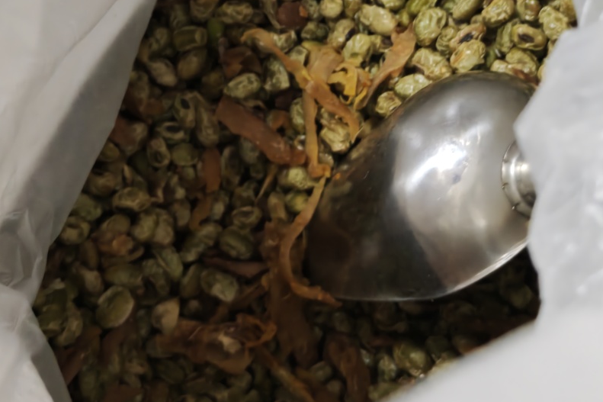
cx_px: 303
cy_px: 39
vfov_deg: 14.4
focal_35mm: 94
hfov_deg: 21.7
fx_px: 1574
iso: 1600
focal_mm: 8.72
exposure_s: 1/25
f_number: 1.63
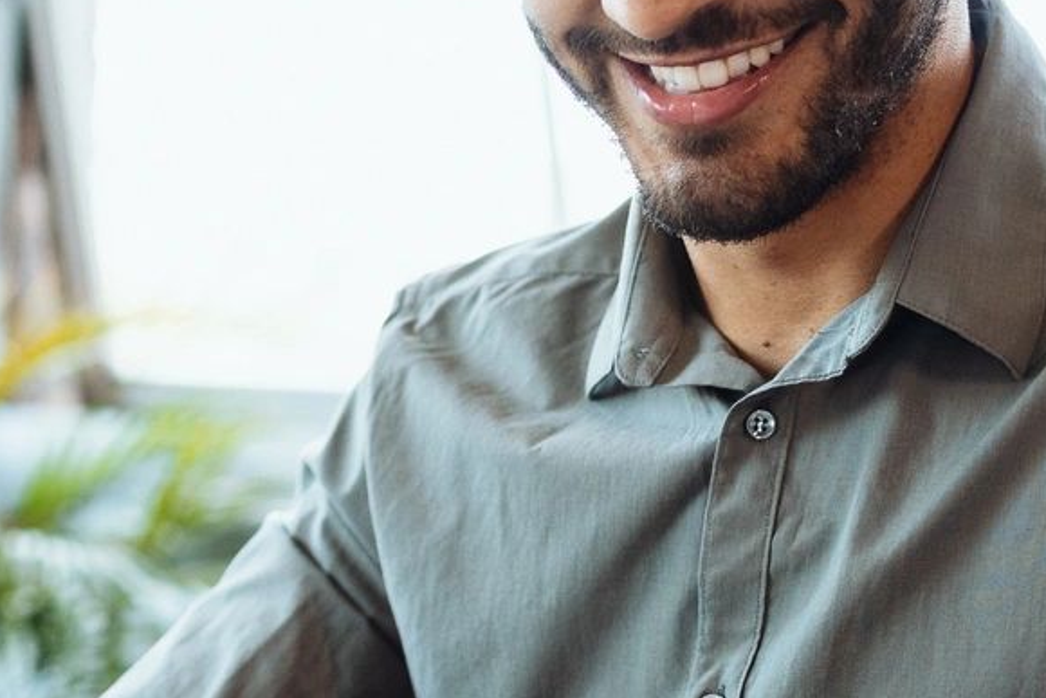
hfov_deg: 15.9
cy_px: 447
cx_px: 261
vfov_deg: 10.7
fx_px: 3720
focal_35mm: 128
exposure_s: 1/400
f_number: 2.2
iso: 400
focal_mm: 35
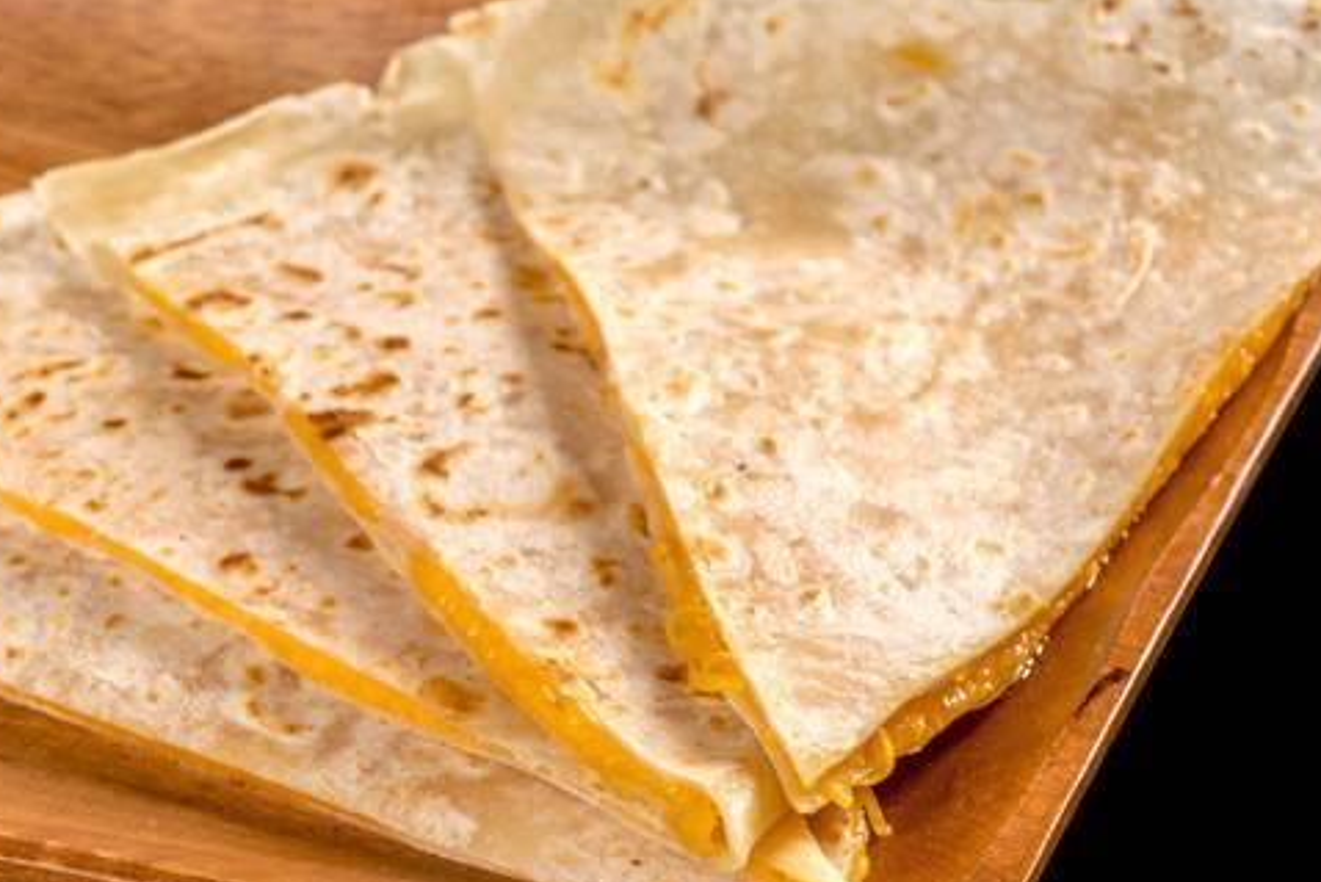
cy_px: 404
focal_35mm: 248
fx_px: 9102
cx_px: 515
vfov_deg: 5.5
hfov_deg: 8.3
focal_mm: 180
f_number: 10
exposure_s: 1/160
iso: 100
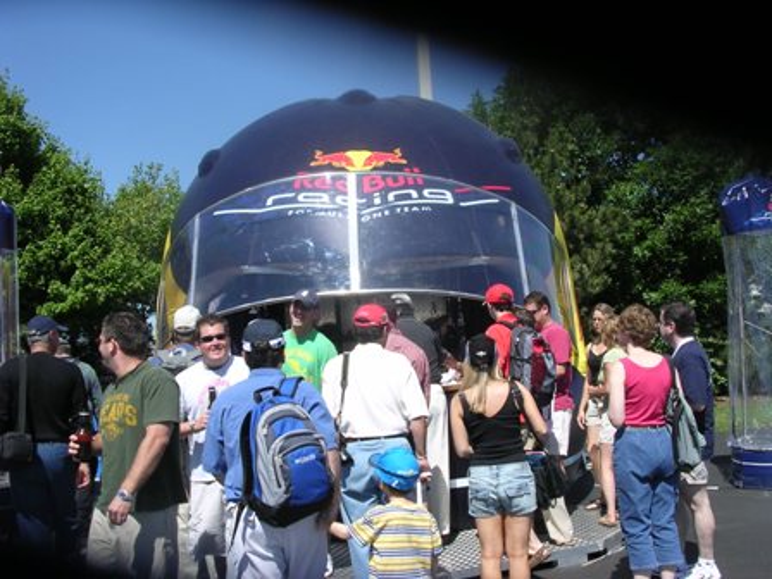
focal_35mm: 38
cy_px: 290
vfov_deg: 37.7
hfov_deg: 49.0
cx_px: 386
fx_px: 847
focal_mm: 5.8
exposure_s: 1/279
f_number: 5.6
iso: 100
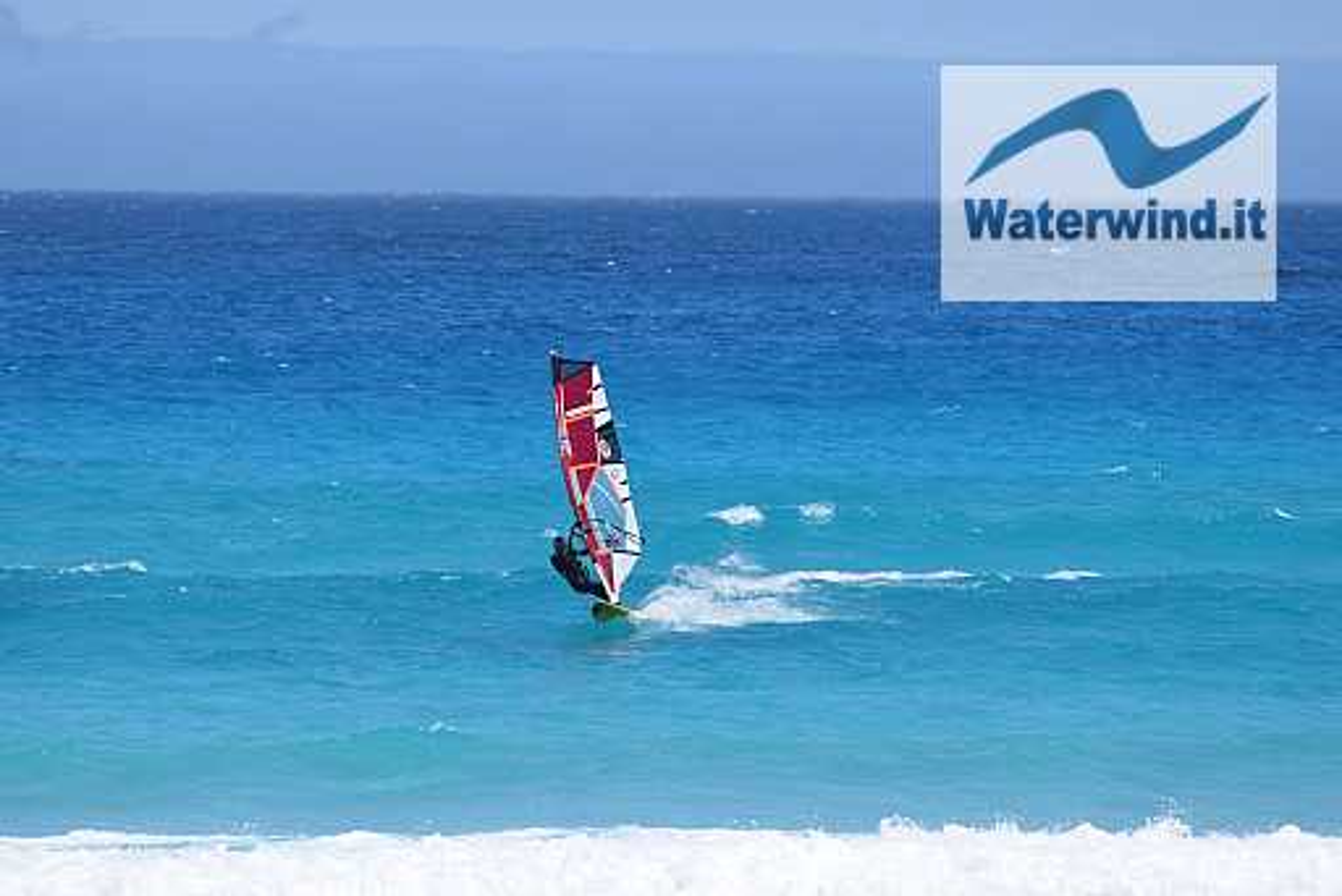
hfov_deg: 4.6
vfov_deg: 3.1
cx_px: 671
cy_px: 448
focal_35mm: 450
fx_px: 16784
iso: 200
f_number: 7.1
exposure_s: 1/800
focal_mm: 300
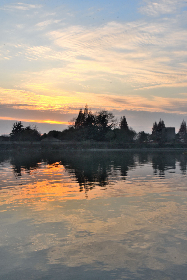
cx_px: 94
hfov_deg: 35.1
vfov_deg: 50.7
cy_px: 140
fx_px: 296
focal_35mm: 38
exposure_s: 1/250
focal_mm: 38
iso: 800
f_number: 14
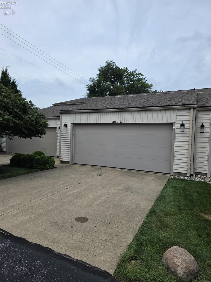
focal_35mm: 23
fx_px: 187
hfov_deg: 58.9
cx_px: 106
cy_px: 141
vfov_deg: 73.9
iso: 80
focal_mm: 6.3
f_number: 1.7
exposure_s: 1/7944
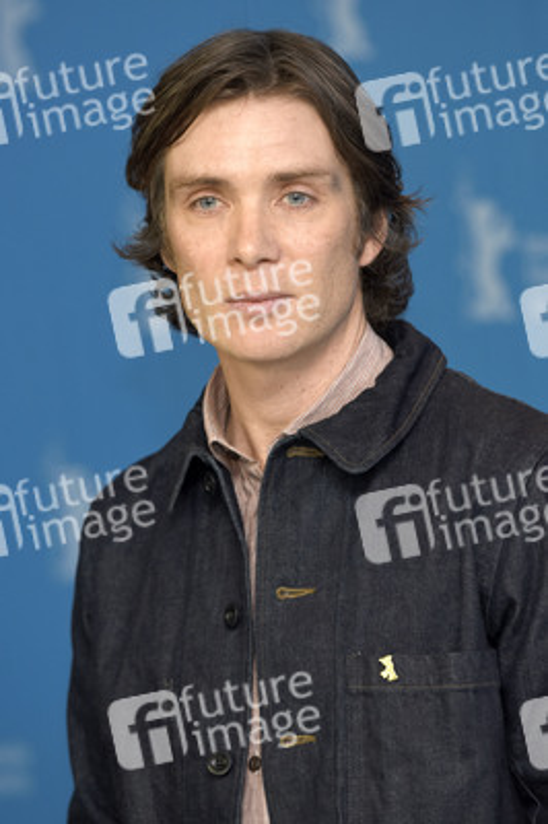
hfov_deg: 5.1
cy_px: 412
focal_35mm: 270
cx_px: 274
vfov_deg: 7.6
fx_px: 6175
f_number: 3.5
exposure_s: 1/320
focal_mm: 180
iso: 640
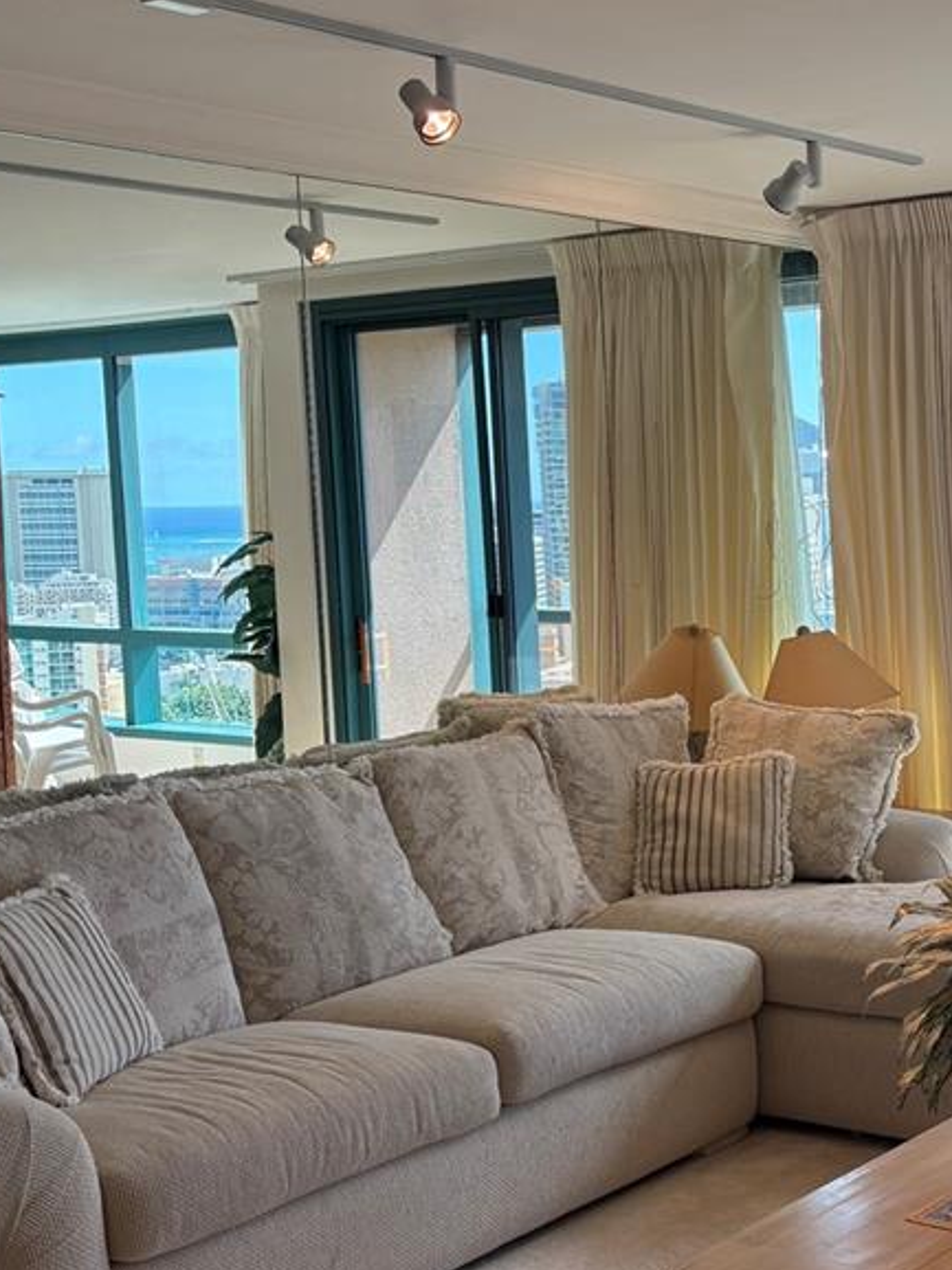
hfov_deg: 26.0
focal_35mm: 54
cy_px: 668
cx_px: 890
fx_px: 1982
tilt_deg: -6.0
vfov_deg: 35.5
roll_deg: +1.7
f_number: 1.6
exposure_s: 1/120
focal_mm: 5.96
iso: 64
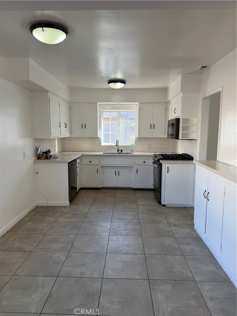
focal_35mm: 24
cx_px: 118
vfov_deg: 71.6
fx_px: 219
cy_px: 158
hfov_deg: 56.8
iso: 100
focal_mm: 6.76
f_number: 1.78
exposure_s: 1/180
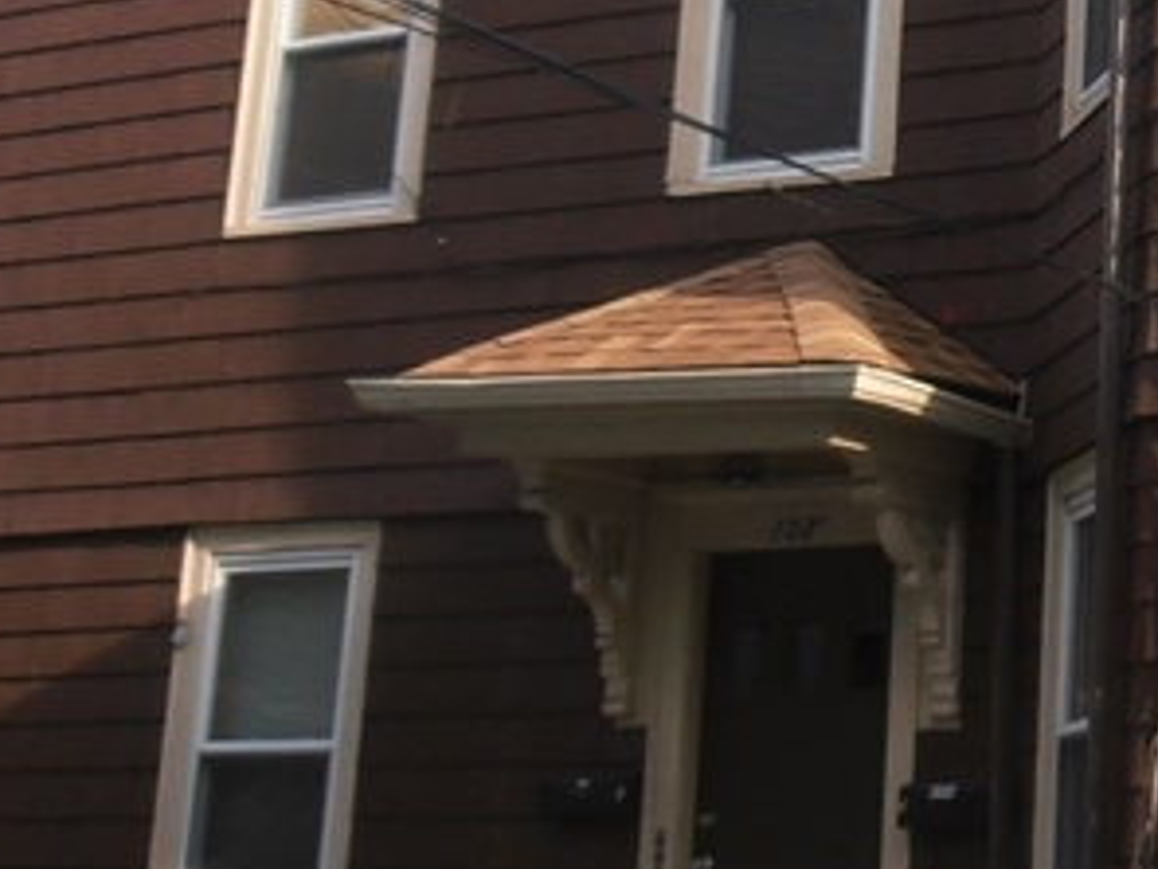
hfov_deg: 22.1
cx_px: 1314
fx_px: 2777
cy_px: 176
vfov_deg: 17.6
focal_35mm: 83
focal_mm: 4.2
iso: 80
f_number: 3
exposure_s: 1/400
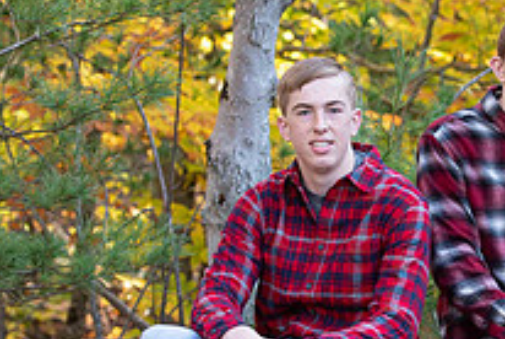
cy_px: 289
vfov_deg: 6.1
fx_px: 3161
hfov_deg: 9.1
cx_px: 458
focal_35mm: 225
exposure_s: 1/320
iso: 400
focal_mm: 80
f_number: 2.8
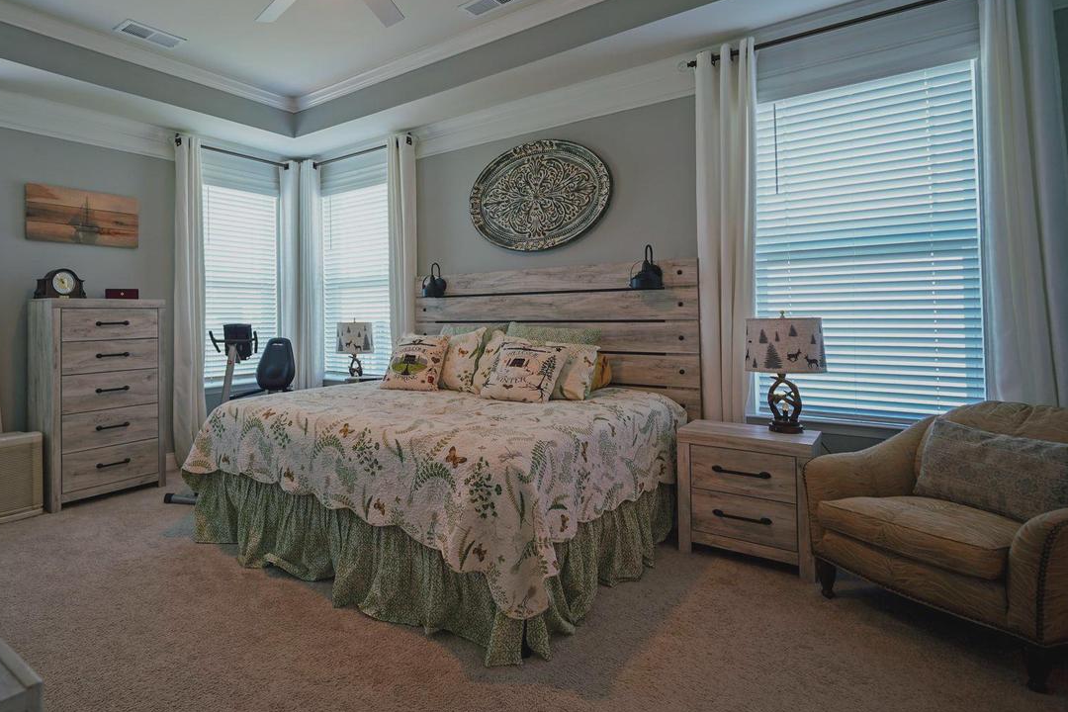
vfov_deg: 61.7
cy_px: 305
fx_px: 593
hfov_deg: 81.4
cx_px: 364
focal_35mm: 20
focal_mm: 10
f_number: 2.8
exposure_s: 1/30
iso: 125
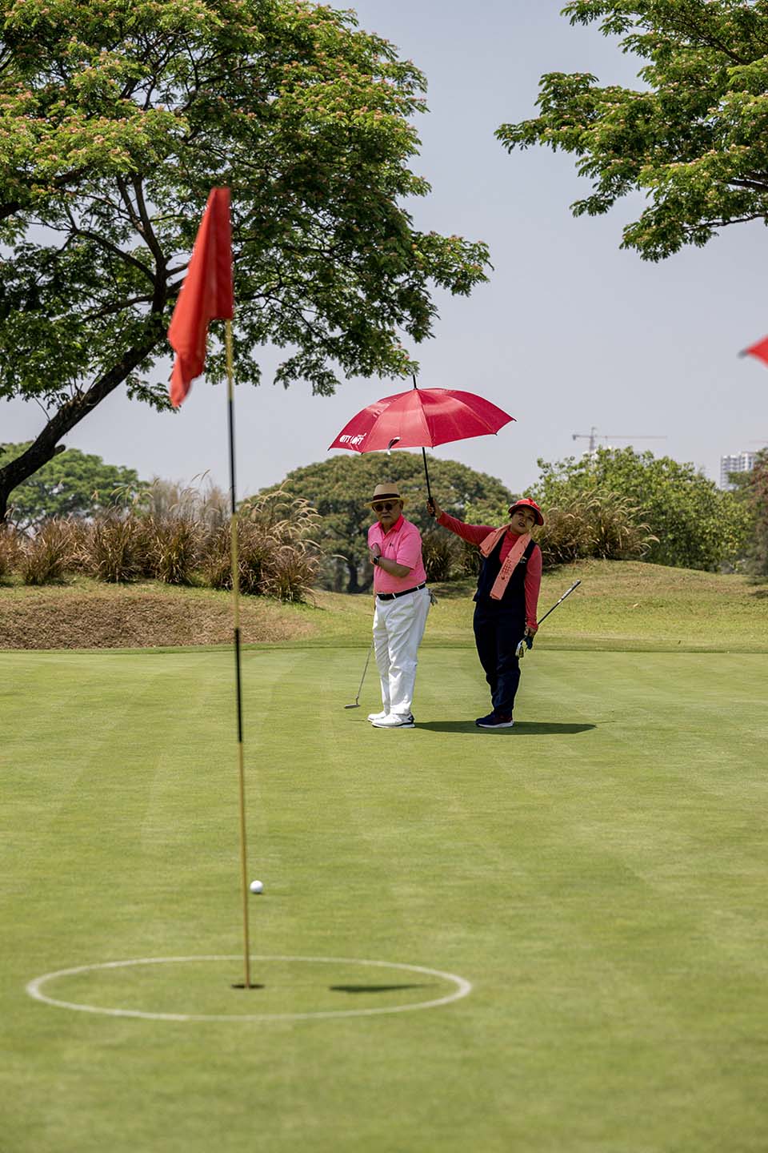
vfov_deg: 23.1
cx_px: 384
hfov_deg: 15.5
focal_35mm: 88
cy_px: 576
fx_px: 2816
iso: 280
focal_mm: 88
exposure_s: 1/3200
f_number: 4
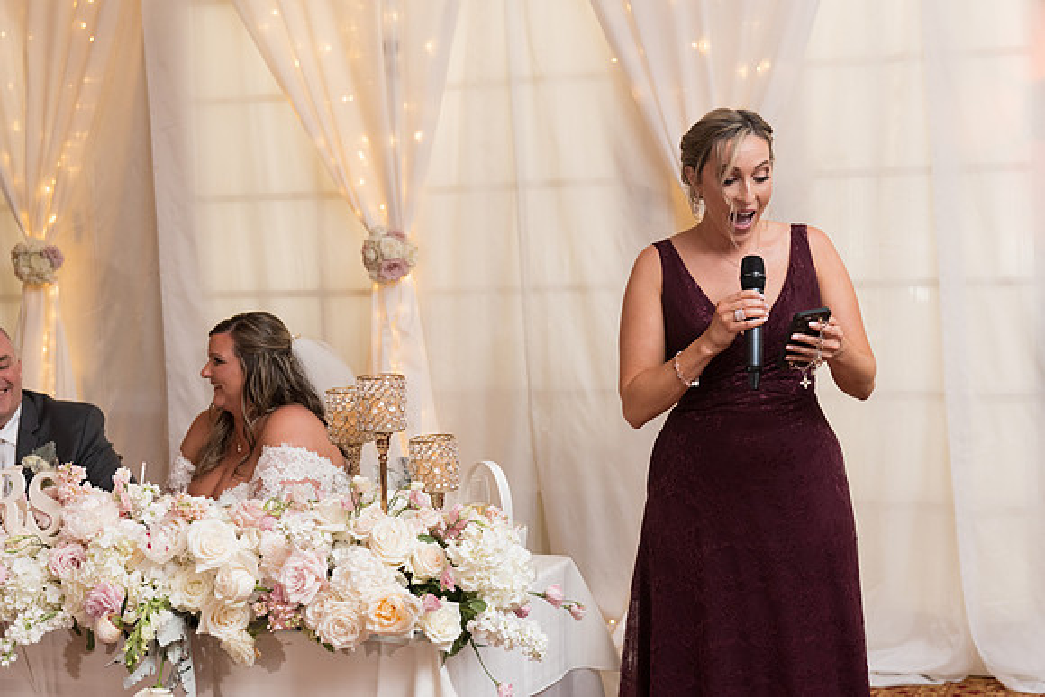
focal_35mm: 60
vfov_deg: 22.6
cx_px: 522
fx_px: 1742
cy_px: 348
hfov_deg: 33.4
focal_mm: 60
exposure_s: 1/125
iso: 1400
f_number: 5
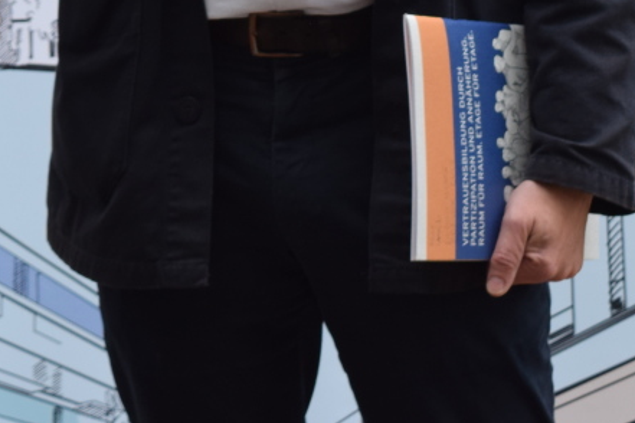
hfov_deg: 8.4
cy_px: -253
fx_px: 4321
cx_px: 271
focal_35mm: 245
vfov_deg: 5.5
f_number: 8
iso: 320
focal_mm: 48
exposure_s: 1/250
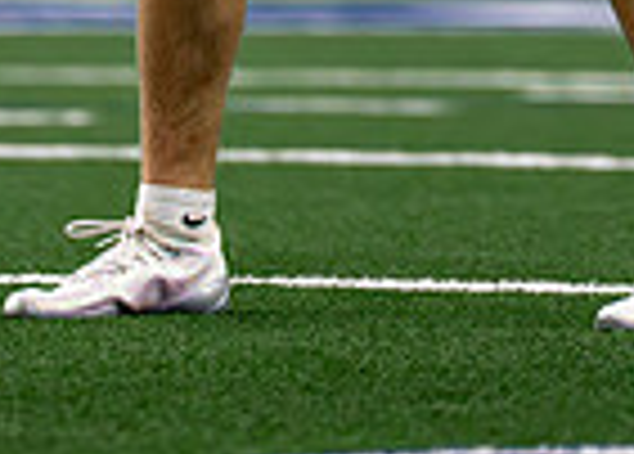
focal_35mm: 1012
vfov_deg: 1.4
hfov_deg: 2.0
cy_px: -524
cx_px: 374
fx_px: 18240
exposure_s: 1/1600
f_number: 2.8
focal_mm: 200
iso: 4000
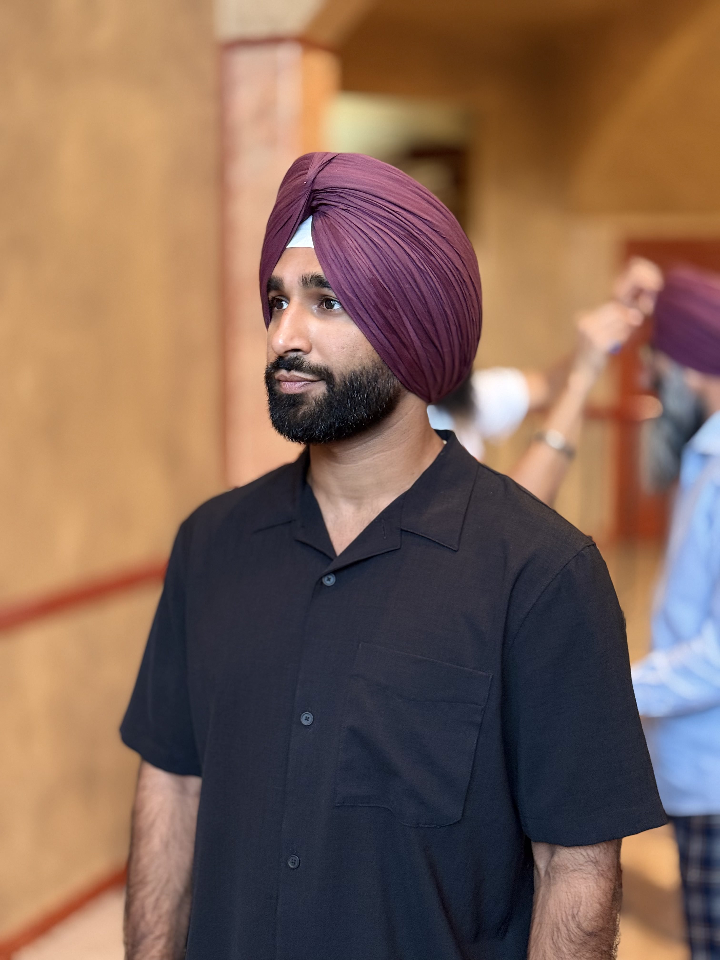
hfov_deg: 30.3
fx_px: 1331
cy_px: 480
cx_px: 360
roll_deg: -0.3
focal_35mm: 48
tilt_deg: -6.3
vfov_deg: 39.7
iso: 400
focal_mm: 6.76
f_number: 1.78
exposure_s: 1/40
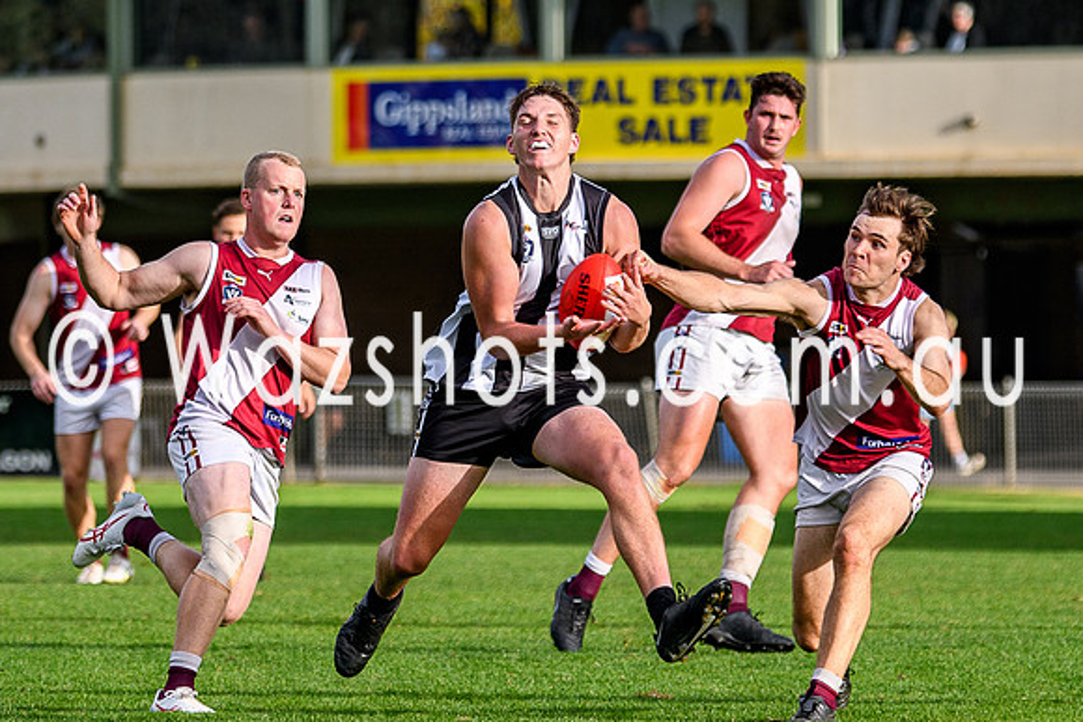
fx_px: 14263
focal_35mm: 474
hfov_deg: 4.3
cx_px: 542
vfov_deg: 2.9
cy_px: 402
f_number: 2.8
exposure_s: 1/2000
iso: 125
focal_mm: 135
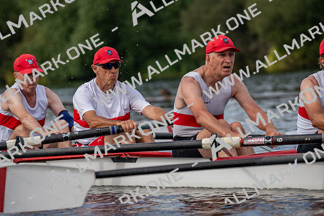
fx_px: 2701
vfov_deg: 4.6
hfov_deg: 6.9
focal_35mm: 300
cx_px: 162
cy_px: 108
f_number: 5.6
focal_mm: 300
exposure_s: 1/1600
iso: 320
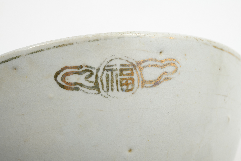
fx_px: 402
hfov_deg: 33.4
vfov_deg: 22.6
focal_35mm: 60
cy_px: 80
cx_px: 120
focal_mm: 60
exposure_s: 1/60
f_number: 18
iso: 100
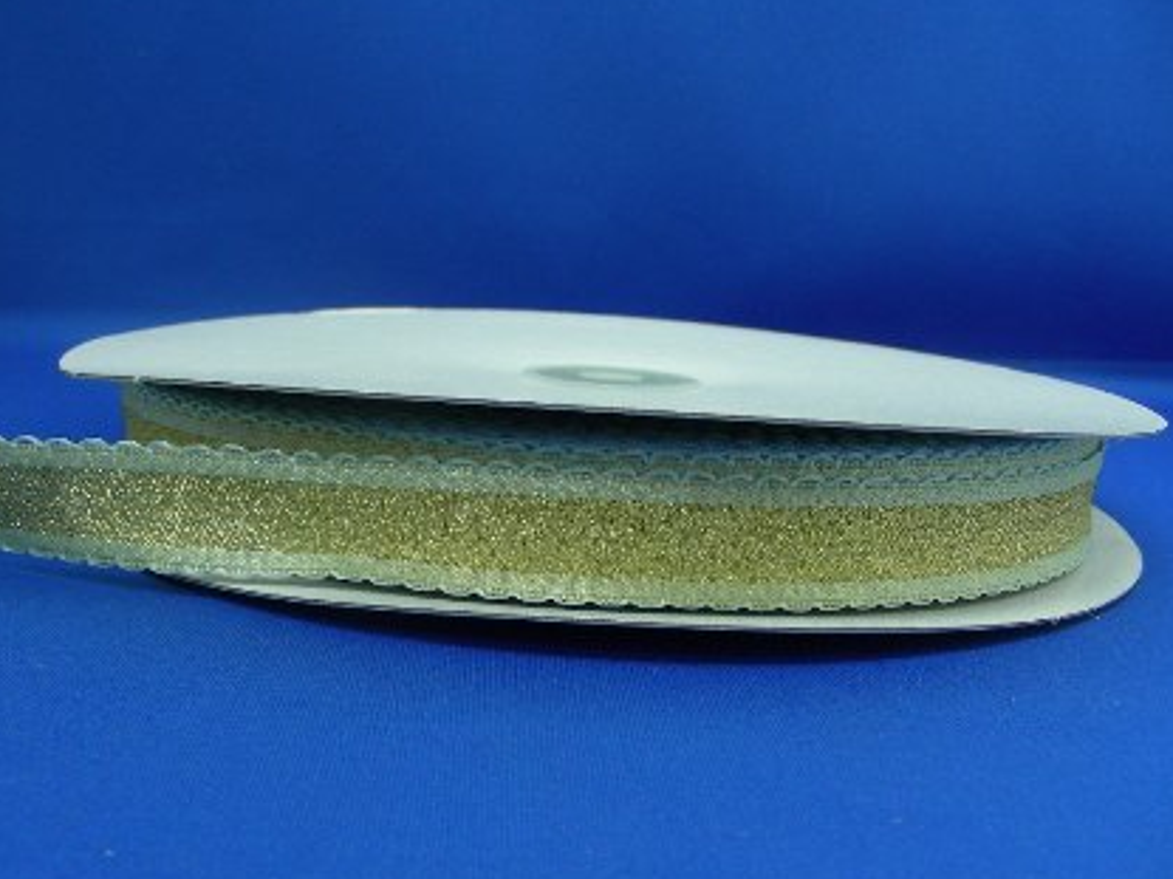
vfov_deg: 35.1
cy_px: 441
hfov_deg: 45.8
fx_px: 1389
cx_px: 562
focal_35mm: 41
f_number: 3.5
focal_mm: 6.3
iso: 50
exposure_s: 1/8.7
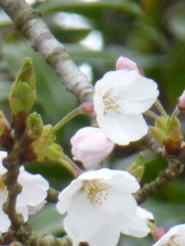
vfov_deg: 0.7
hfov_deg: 0.5
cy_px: 374
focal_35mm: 2732
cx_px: -306
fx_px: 19453
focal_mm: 86
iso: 250
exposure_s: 1/125
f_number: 6.4
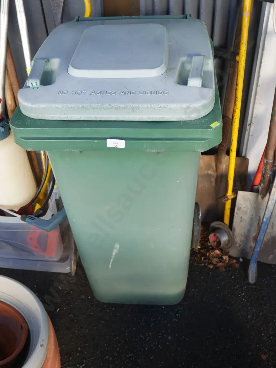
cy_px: 184
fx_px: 404
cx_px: 138
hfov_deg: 37.7
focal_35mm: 38
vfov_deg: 49.0
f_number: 5
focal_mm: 19
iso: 200
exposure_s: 1/125
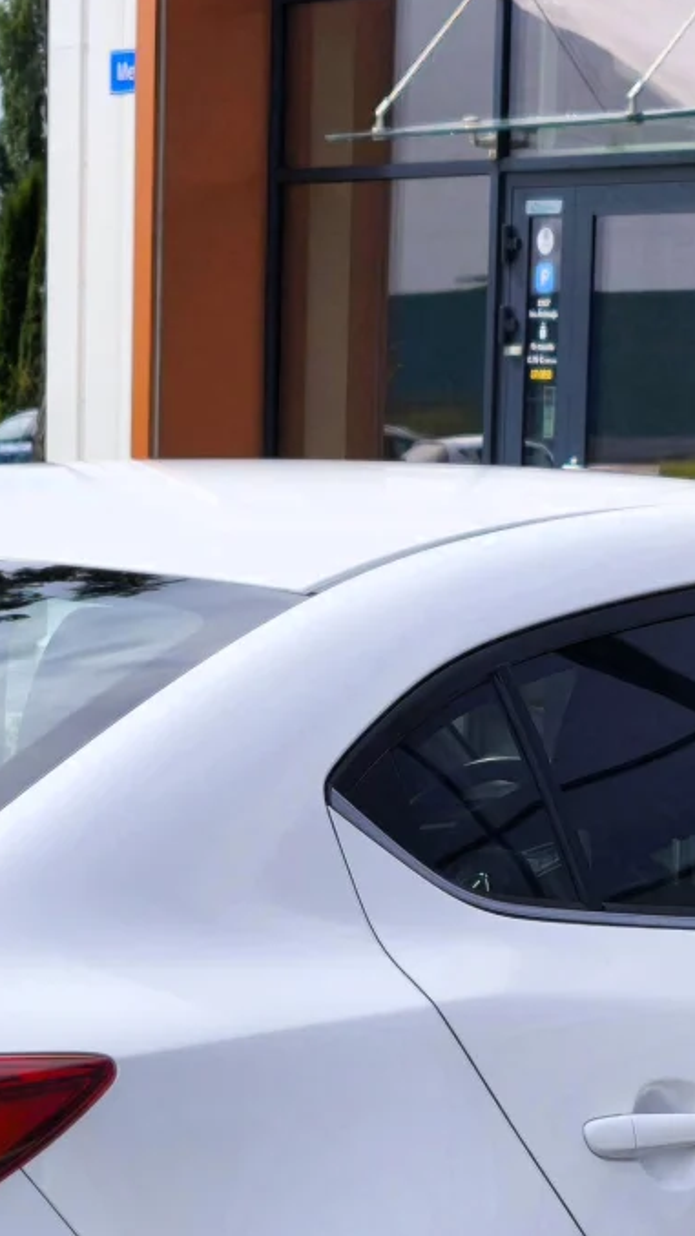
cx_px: 237
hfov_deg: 8.5
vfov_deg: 14.9
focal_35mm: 142
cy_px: 1243
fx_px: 4656
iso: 50
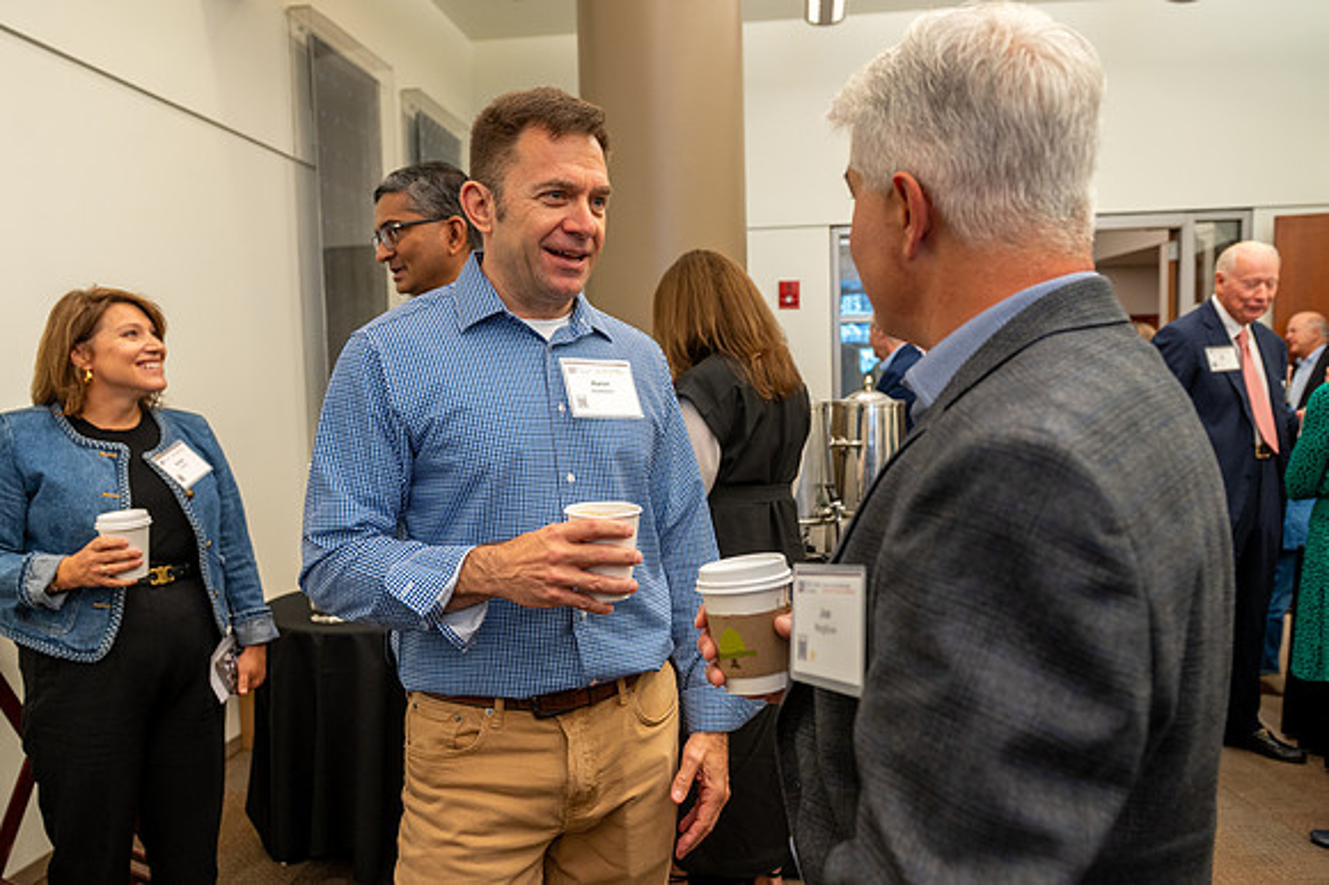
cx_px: 668
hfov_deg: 67.3
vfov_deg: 47.8
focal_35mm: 27
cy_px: 467
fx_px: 998
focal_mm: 24
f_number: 4
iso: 1250
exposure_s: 1/80
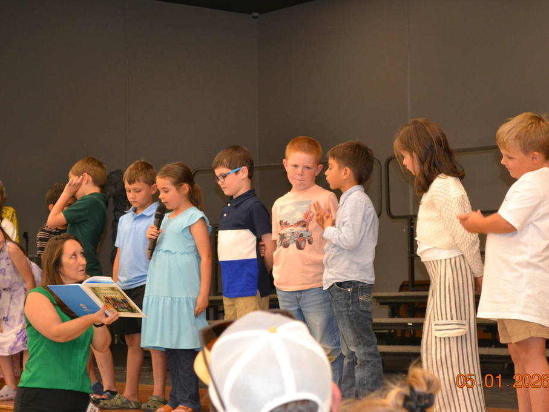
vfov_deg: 16.5
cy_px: 206
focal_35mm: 90
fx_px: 1420
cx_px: 299
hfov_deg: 21.9
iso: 1600
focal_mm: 55
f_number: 5.6
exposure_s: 1/60
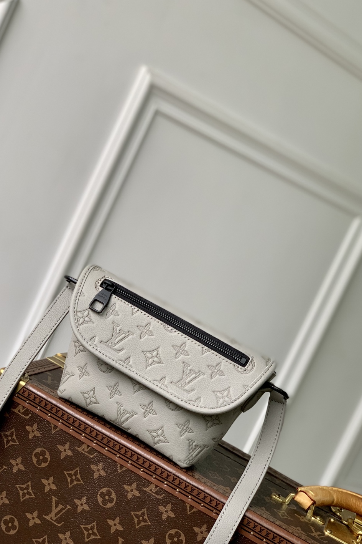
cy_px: 270
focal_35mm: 55
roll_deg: -25.8
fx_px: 830
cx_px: 179
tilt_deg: -4.5
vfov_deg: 36.2
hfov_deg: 24.6
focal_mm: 6
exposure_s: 1/122
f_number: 2.4
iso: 80
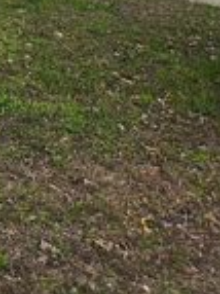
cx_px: -267
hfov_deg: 11.4
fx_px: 950
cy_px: -297
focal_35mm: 112
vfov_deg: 14.5
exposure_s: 1/2730
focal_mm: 5
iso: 50
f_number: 1.8
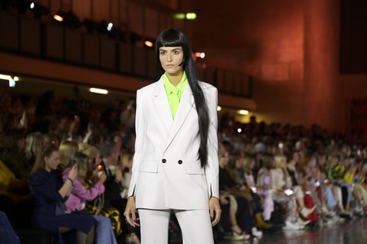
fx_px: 1630
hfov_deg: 12.8
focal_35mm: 160
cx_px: 184
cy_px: 122
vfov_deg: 8.6
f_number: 5.6
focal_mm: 160
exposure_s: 1/250
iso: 3200
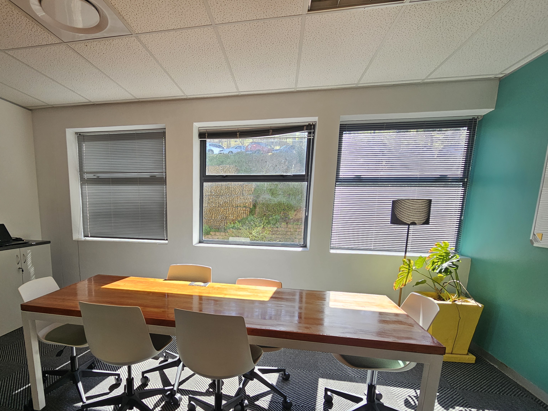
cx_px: 217
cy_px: 255
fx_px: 269
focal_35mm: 17
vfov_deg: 73.6
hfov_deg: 89.8
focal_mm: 2.2
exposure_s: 1/359
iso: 50
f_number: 2.2
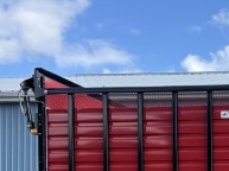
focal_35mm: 108
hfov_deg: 15.2
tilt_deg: +0.3
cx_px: 443
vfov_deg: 12.8
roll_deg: -0.8
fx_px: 713
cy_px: 273
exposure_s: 1/752
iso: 50
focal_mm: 5.96
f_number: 1.6
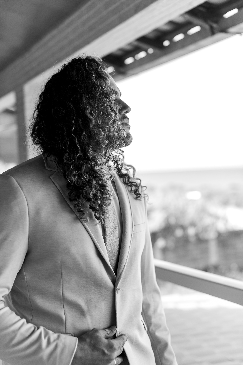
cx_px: 122
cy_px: 182
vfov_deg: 39.6
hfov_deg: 27.0
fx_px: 507
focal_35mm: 50
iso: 320
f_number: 2.2
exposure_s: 1/800
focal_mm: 50
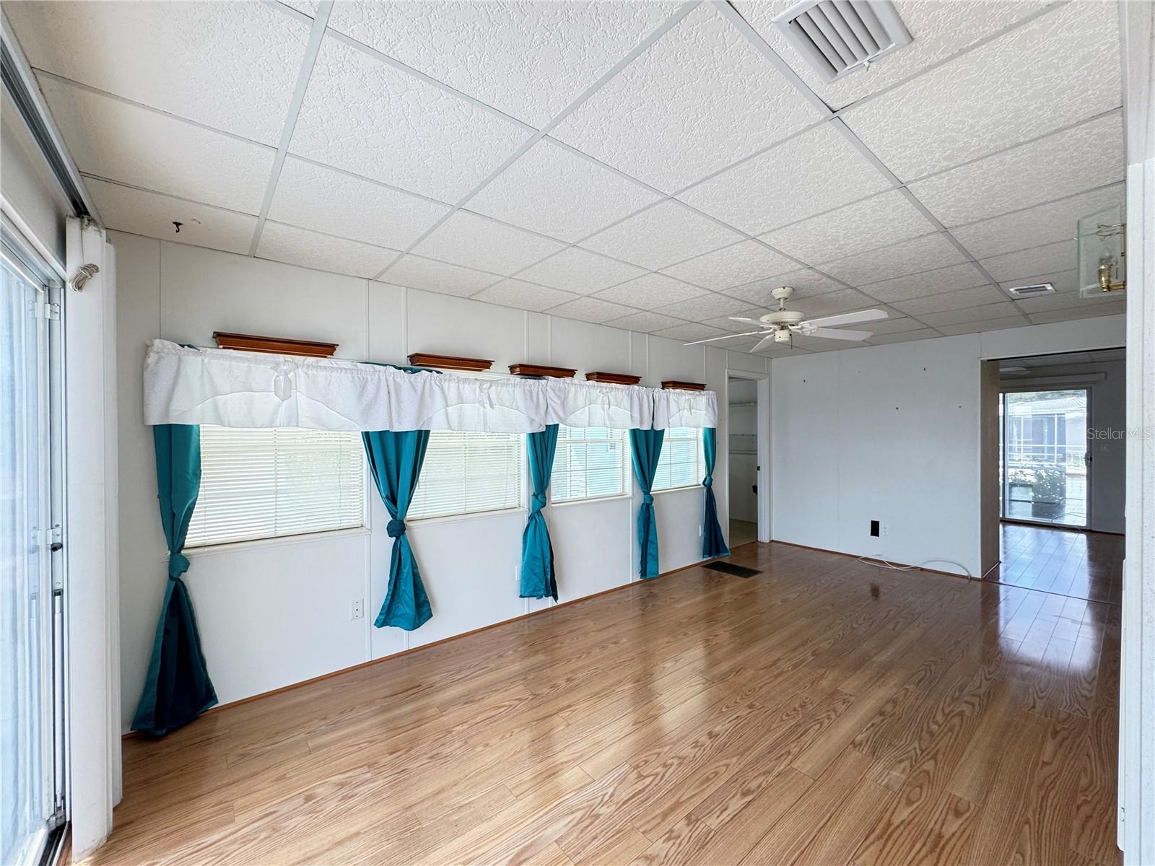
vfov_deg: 85.7
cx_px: 578
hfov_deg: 102.1
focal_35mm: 14
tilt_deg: -0.6
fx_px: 467
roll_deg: +0.2
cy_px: 433
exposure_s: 1/60
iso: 160
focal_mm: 2.22
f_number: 2.2
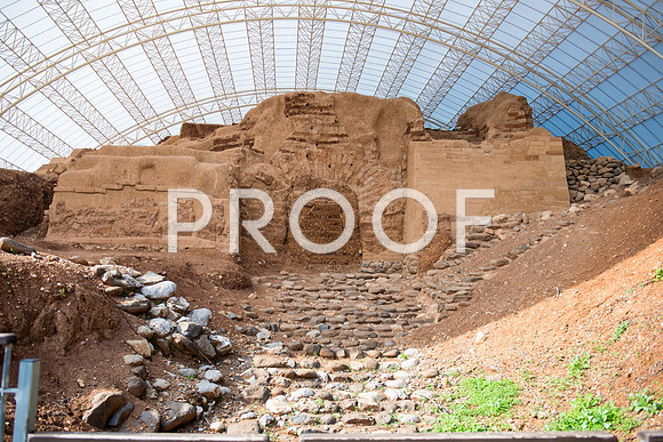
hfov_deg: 60.3
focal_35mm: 31
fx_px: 571
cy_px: 221
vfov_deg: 42.3
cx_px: 332
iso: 100
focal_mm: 31
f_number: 2.8
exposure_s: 1/640
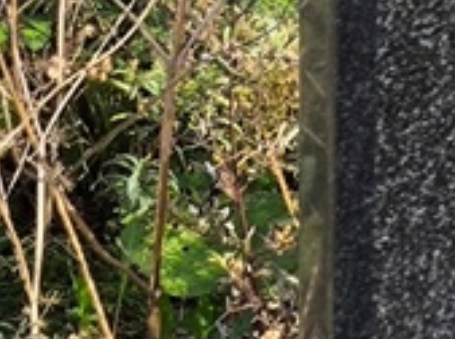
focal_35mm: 237
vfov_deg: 6.1
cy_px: 716
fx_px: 3109
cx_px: 526
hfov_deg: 8.3
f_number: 1.7
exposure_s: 1/550
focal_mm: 4.71
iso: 50
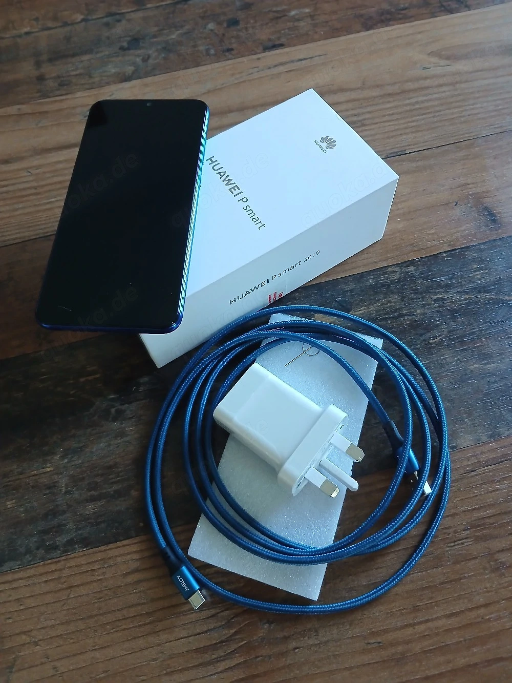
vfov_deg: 65.3
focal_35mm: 27
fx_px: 532
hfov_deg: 51.4
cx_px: 256
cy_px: 342
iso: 320
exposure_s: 1/33.3
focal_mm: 3.98
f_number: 1.8
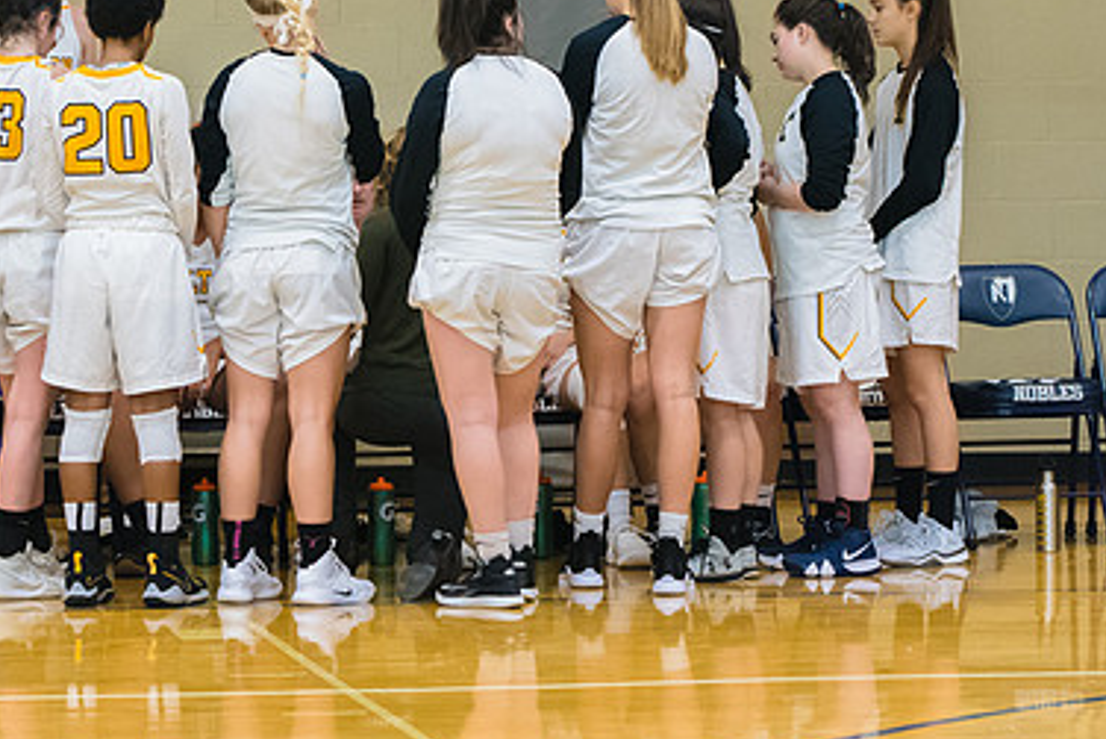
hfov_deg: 9.9
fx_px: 6392
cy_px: 193
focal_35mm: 208
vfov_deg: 6.6
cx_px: 424
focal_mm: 90
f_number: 3.5
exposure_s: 1/400
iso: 3200
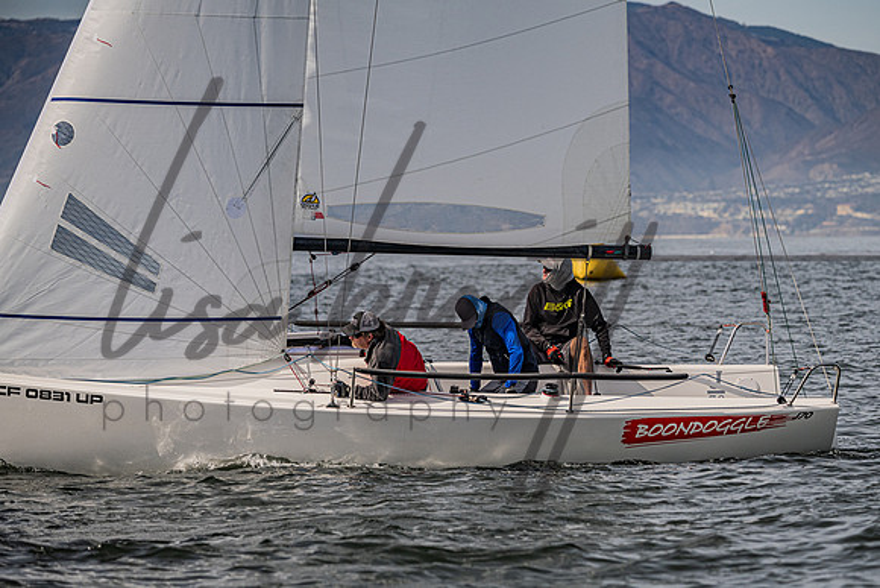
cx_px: 534
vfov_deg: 5.7
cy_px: 357
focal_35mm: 243
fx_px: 5930
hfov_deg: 8.5
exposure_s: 1/4000
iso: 320
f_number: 5.6
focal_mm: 200
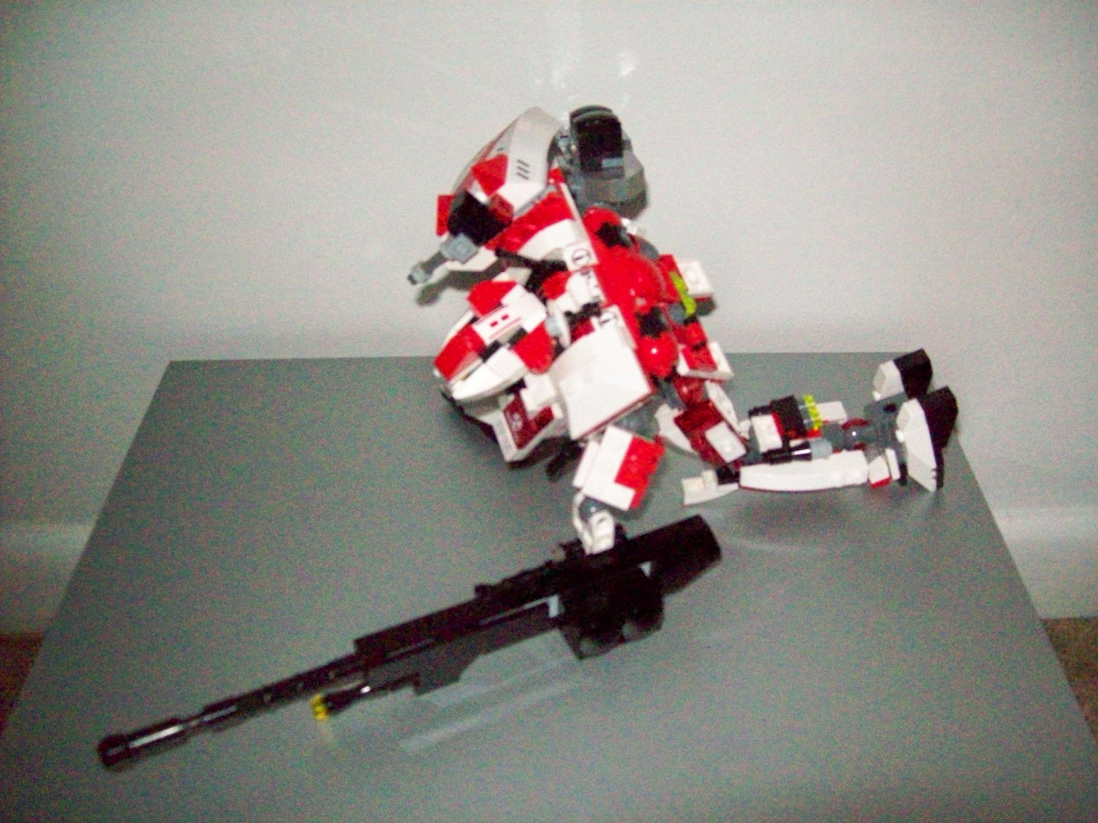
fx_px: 1142
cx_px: 549
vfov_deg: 39.7
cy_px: 412
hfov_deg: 51.4
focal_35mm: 36
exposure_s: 1/64
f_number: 2.7
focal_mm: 6
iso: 800
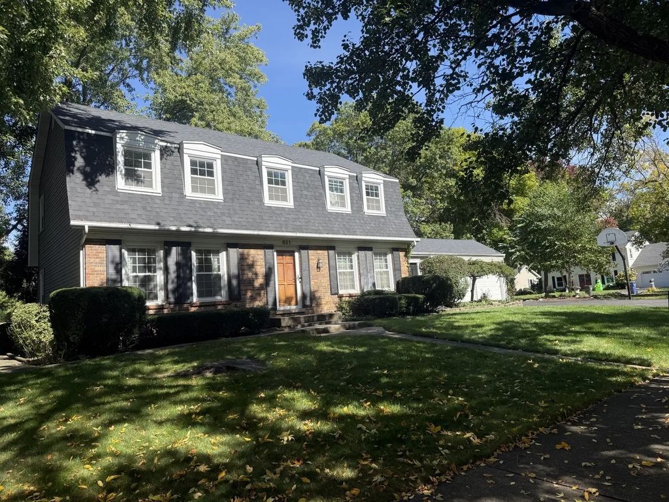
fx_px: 464
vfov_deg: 56.8
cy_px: 251
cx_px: 334
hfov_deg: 71.6
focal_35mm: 24
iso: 100
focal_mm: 6.76
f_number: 1.78
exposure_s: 1/2232
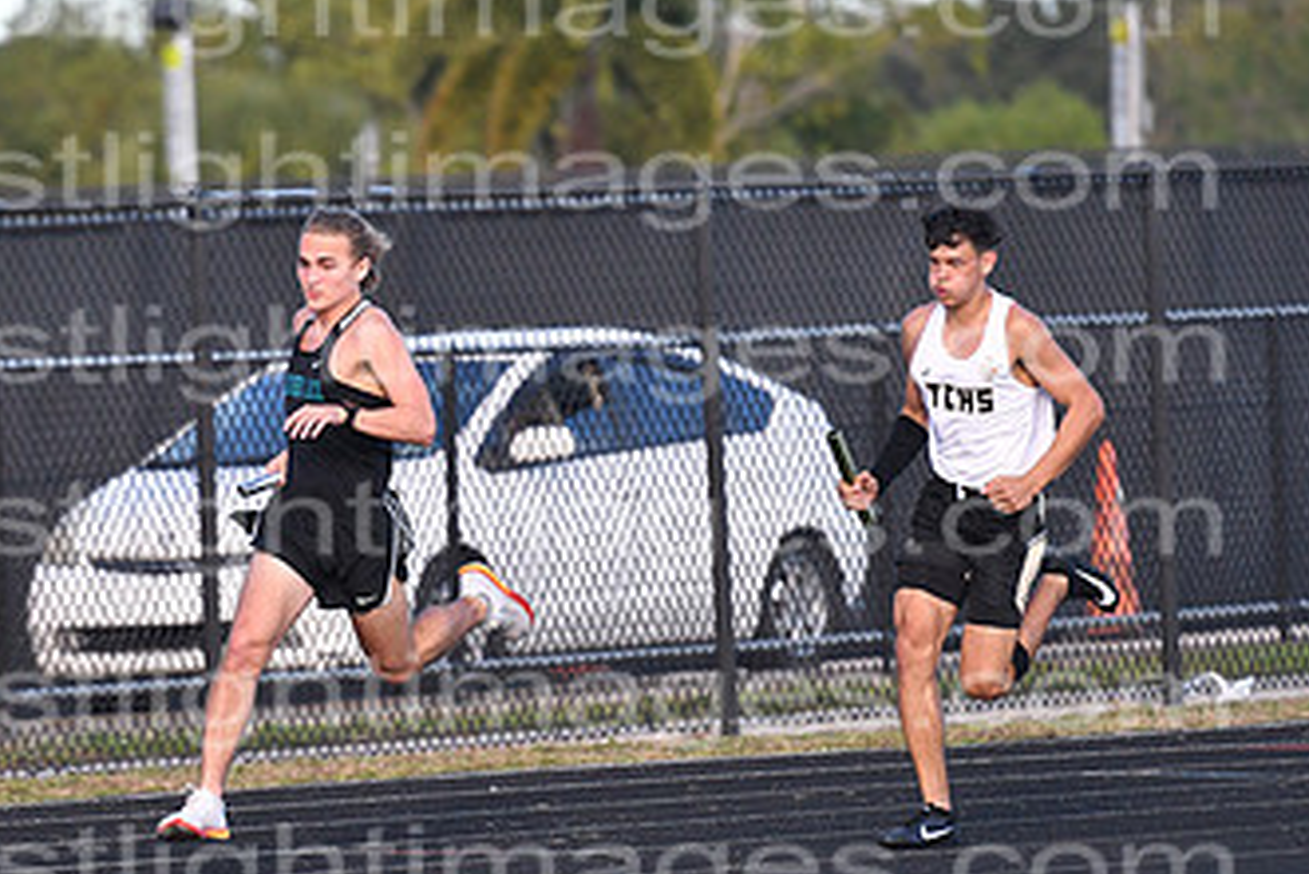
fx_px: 19097
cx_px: 336
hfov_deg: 3.9
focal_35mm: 525
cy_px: 441
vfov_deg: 2.6
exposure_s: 1/4000
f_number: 4
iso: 1000
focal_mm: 200
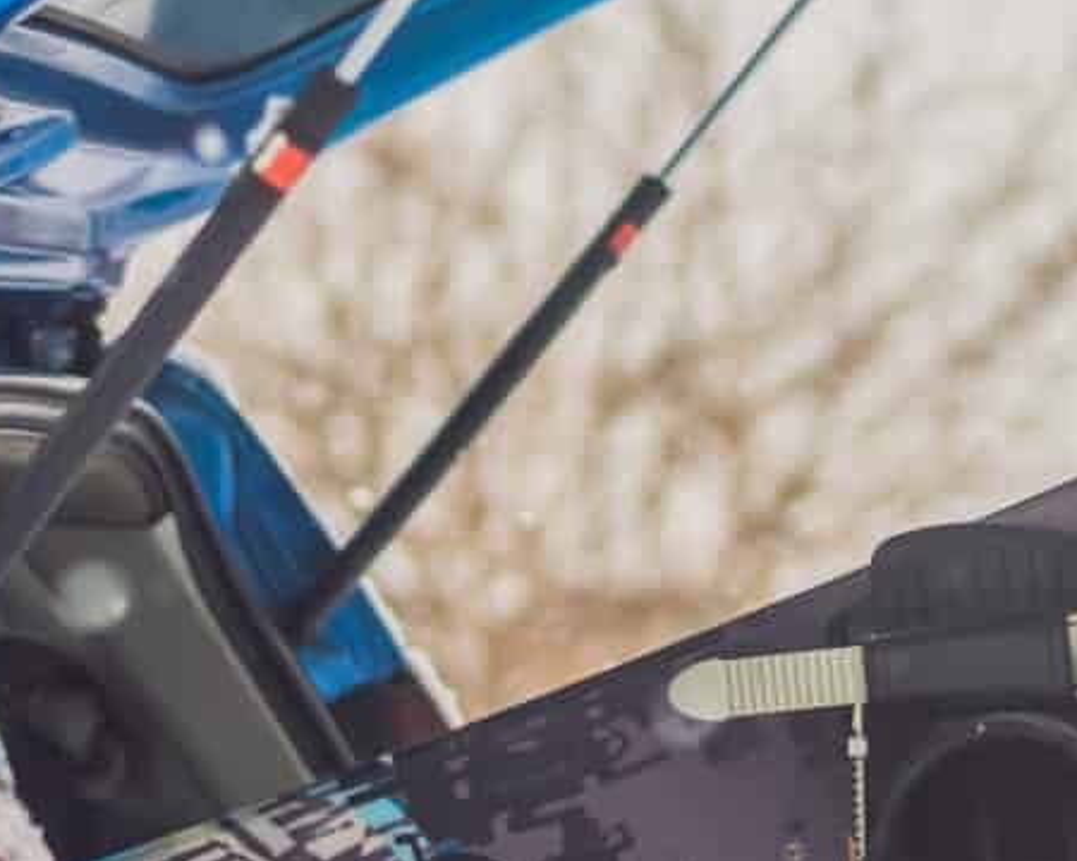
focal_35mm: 235
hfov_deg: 8.2
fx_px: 7491
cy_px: 556
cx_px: 1120
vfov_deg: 6.6
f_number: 2.2
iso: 50
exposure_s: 1/1600
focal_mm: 55
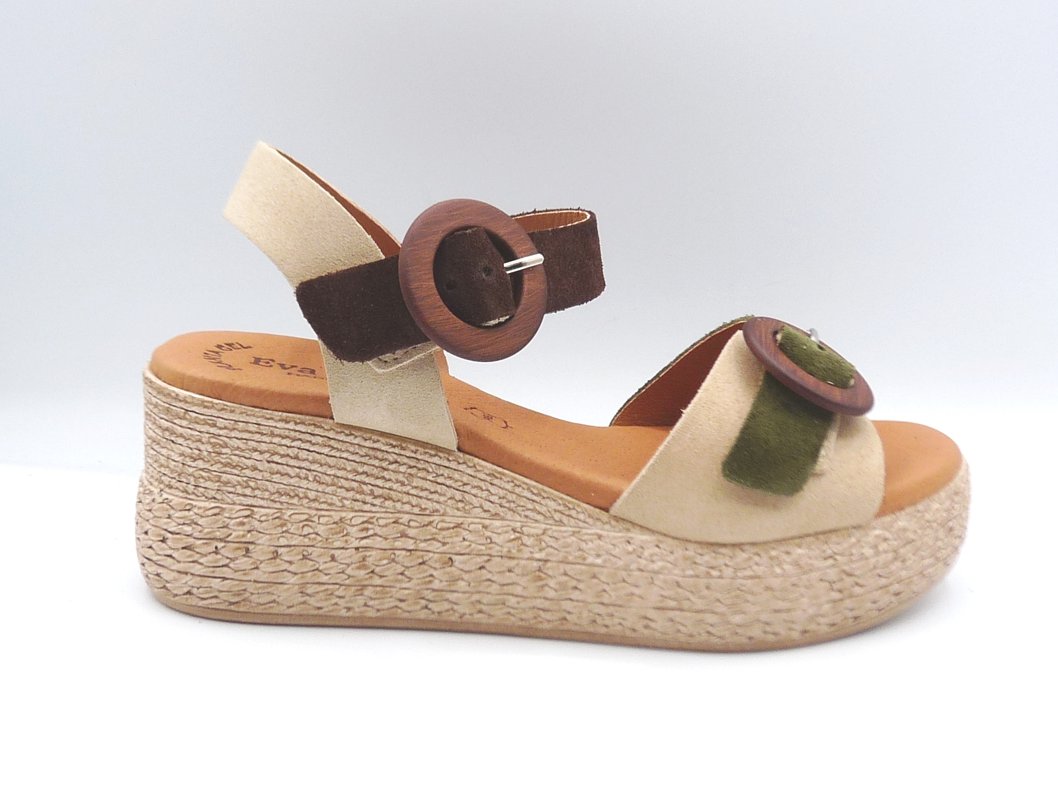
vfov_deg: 29.1
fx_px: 1528
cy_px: 396
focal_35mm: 50
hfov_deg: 38.2
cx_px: 529
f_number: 4
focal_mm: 4.9
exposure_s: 1/200
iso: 100
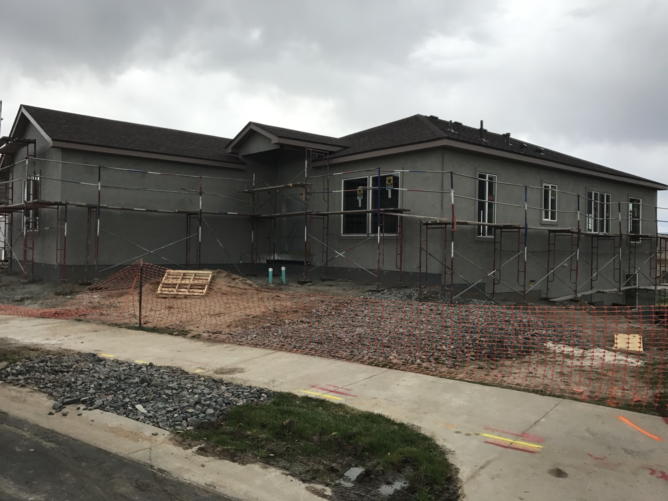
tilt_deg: -0.2
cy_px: 250
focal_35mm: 28
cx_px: 334
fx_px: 540
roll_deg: -1.4
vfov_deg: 49.7
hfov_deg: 63.4
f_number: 1.8
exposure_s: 1/1244
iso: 20
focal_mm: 3.99
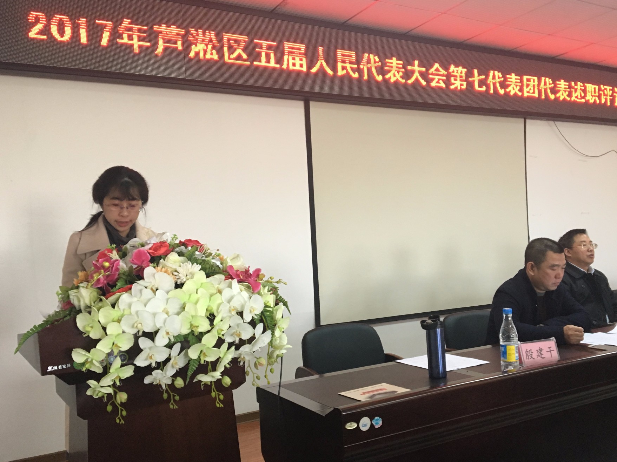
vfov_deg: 42.9
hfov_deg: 55.3
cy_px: 252
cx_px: 329
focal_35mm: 33
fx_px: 588
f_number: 2.2
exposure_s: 1/33
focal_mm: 4.15
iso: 160
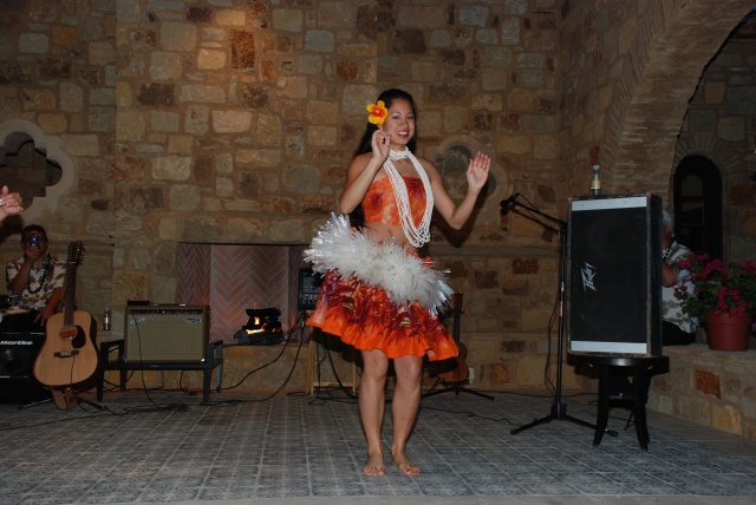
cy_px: 252
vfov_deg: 34.3
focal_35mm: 39
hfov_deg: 49.5
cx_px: 378
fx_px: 820
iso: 400
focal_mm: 26
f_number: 4
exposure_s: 1/60
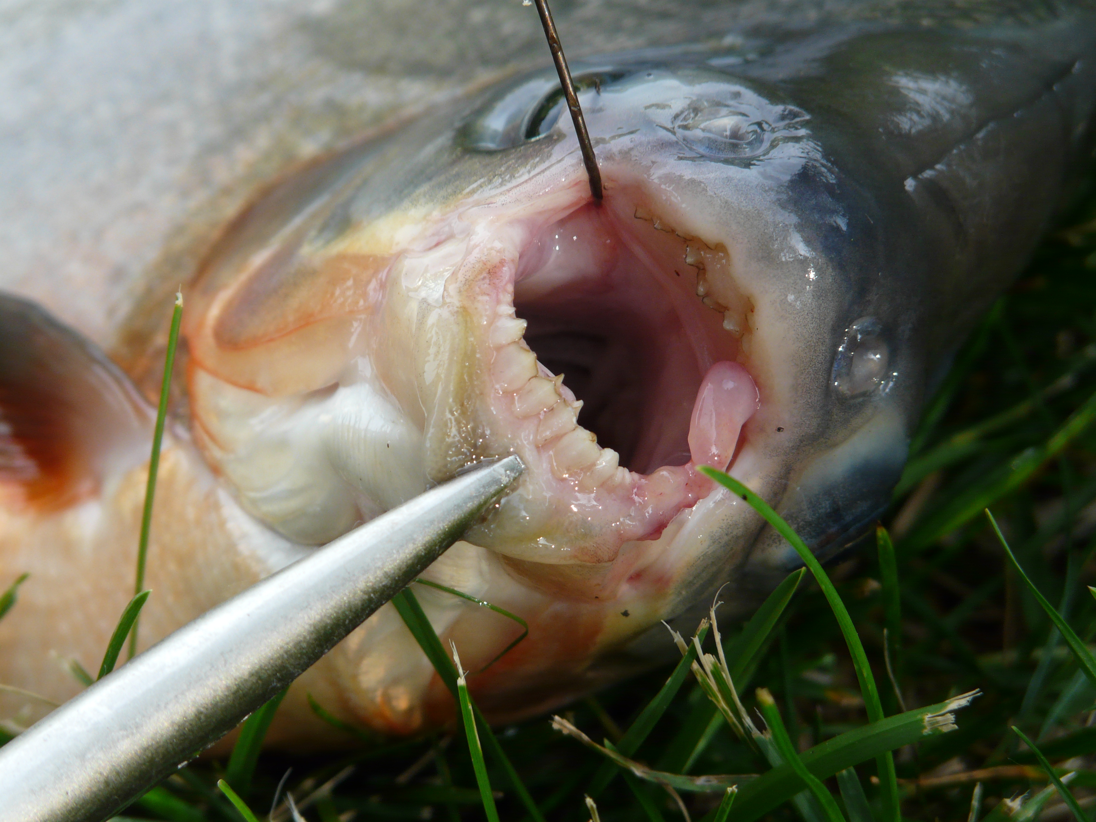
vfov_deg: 4.7
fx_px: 10037
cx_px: 548
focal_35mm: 317
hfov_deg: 6.3
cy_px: 411
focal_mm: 52.1
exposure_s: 1/125
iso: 100
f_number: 4
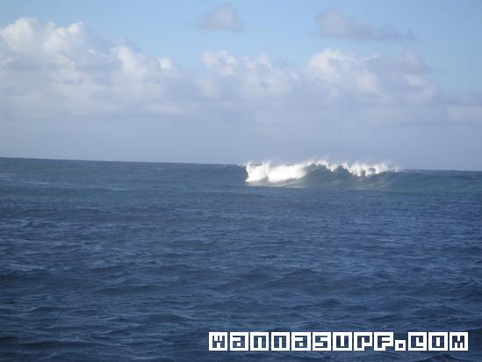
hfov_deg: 17.7
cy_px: 181
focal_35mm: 111
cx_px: 241
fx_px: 1546
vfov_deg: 13.3
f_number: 3.6
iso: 50
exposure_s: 1/350
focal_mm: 17.1
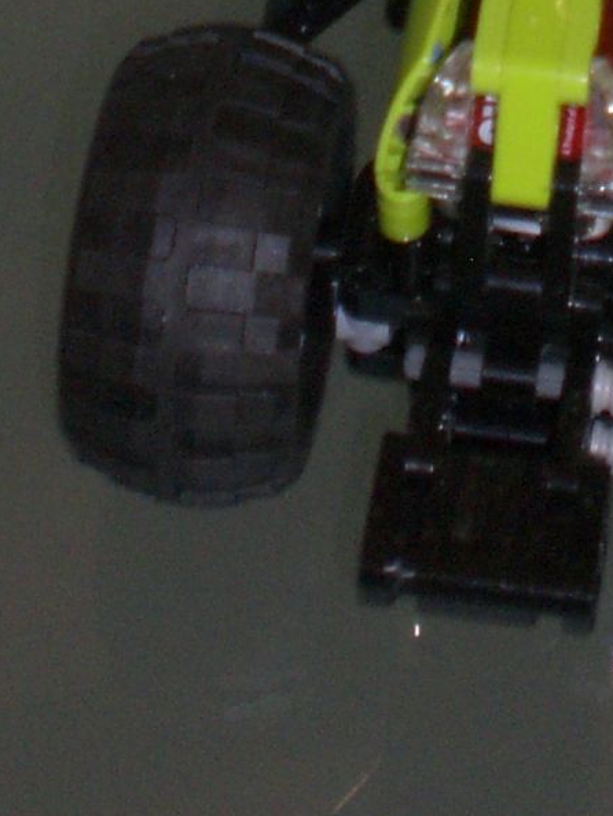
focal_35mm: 131
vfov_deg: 13.7
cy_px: -558
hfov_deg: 11.3
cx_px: 477
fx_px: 3091
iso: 200
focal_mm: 6.3
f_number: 3.1
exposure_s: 1/30
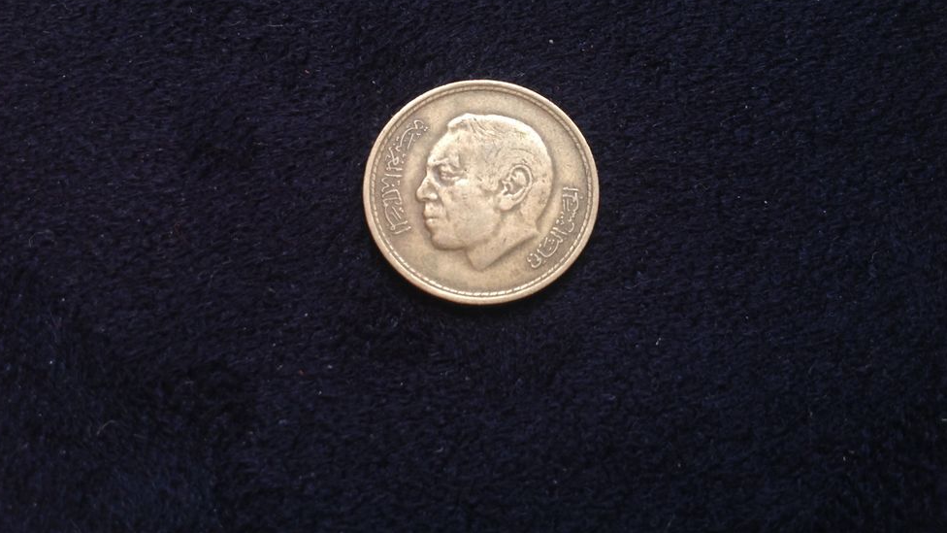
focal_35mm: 39
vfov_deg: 30.3
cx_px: 474
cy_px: 199
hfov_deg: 51.6
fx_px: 979
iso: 64
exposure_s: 1/60
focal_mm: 4.28
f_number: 2.4
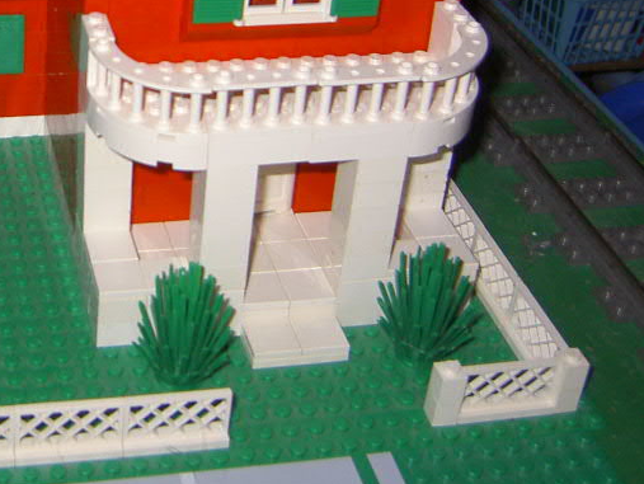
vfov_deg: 21.6
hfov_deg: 27.8
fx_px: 1247
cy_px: 71
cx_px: 52
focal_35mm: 67
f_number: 2.8
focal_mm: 5.6
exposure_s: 1/60
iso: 100
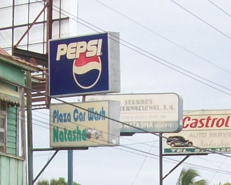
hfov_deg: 11.1
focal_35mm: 173
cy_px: 280
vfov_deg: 8.7
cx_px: 136
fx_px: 1183
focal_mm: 6
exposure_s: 1/242
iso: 80
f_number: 4.8
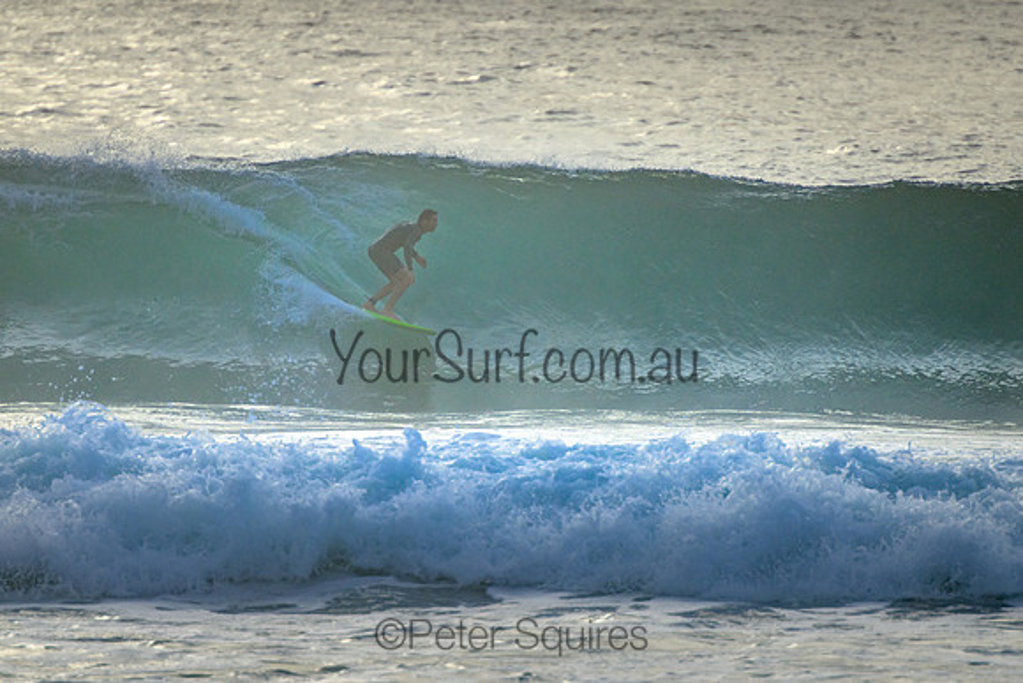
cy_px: 306
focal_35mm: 550
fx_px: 15626
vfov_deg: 2.5
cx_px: 492
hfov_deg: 3.7
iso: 720
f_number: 5.6
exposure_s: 1/2000
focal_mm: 400
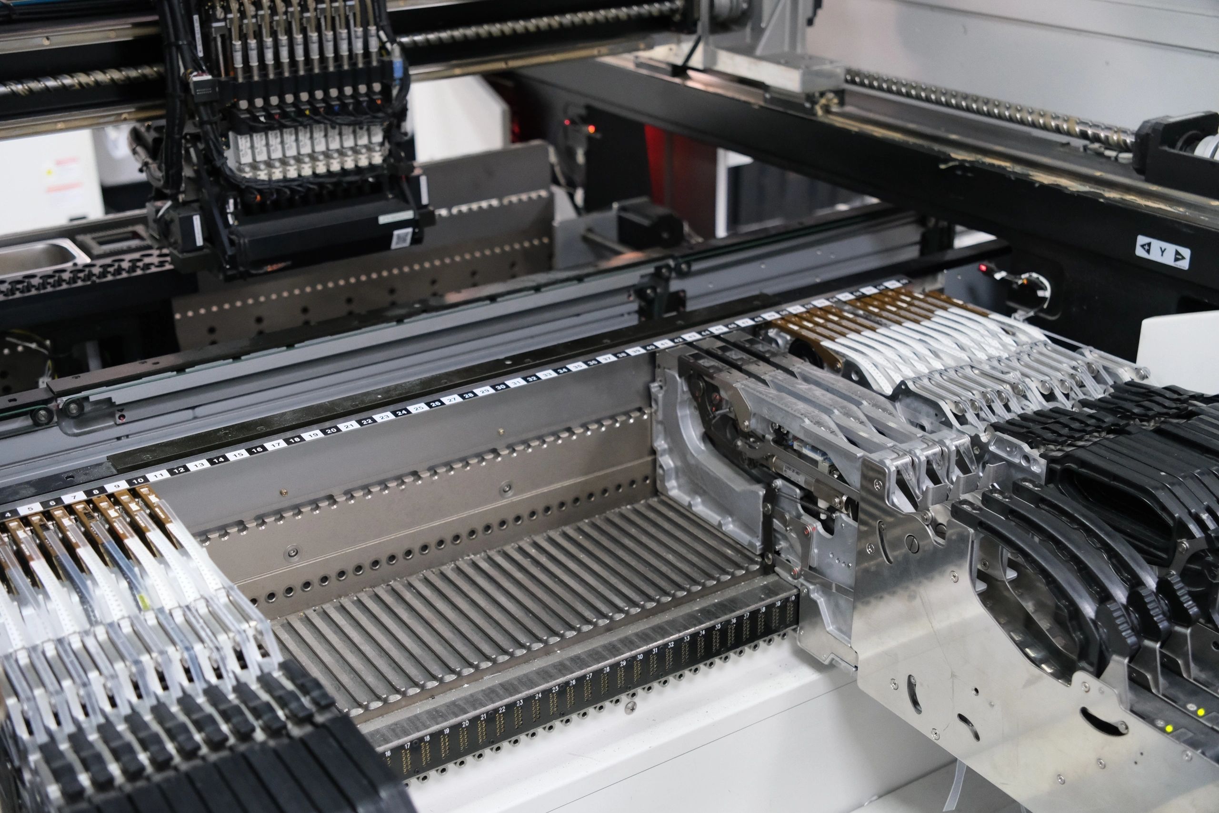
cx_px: 610
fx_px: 1388
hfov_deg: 47.4
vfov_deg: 32.6
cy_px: 406
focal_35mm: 41
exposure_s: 1/100
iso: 3200
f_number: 2.8
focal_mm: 27.6
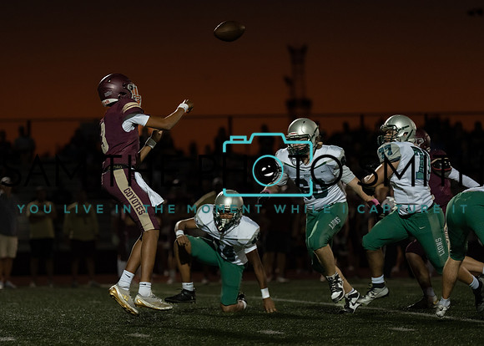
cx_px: 174
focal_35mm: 208
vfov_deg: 6.9
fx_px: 2858
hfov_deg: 9.7
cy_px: 183
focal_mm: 160
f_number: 2.8
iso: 1600
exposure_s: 1/1000
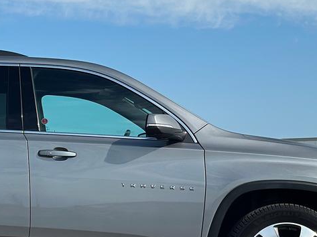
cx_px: 46
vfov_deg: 11.4
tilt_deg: +0.8
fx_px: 1190
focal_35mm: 130
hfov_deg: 15.0
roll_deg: +0.6
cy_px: 167
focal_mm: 6.86
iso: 100
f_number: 1.78
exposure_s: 1/5556
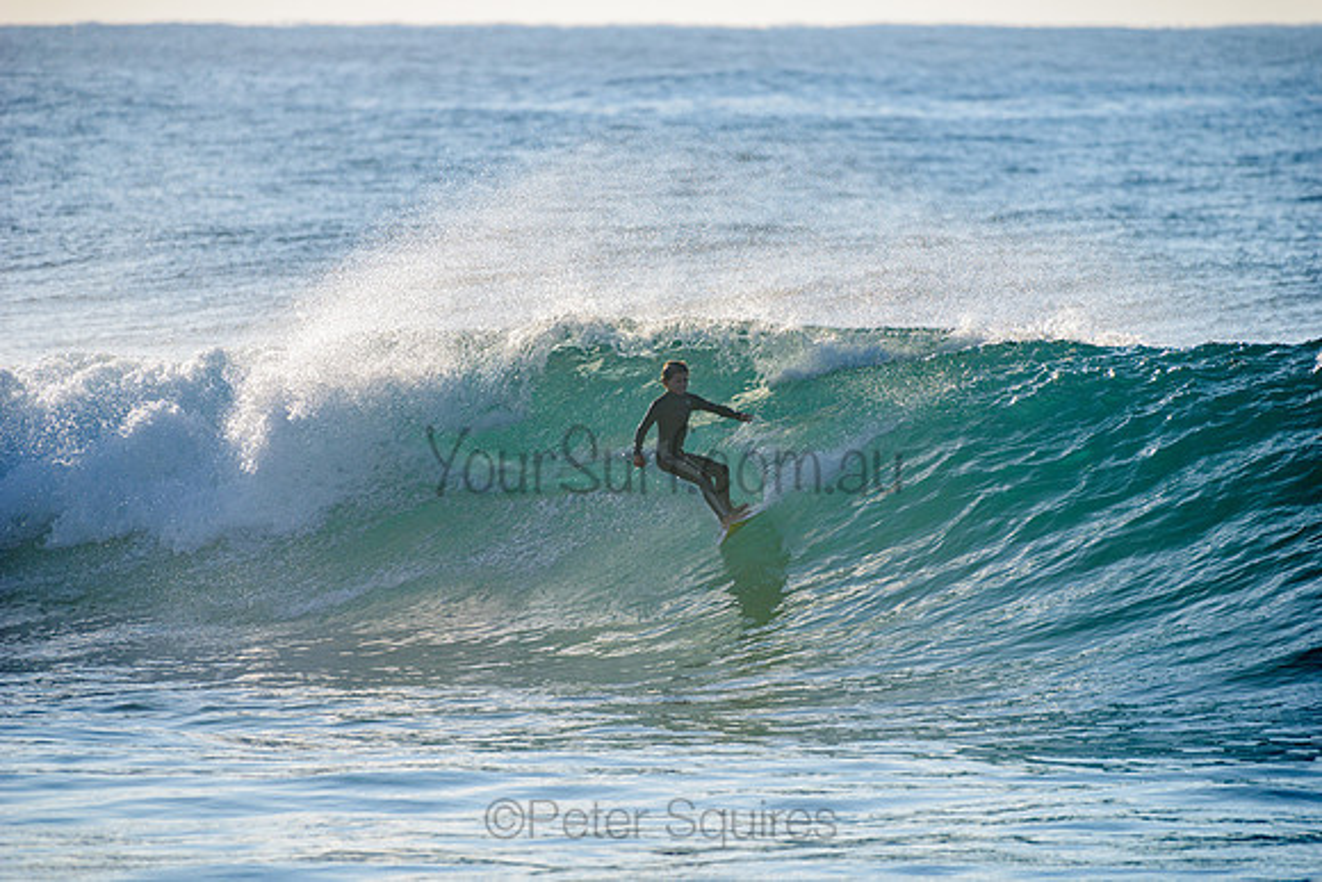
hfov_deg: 4.1
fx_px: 18365
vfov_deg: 2.8
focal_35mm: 500
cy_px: 441
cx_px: 661
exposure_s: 1/2000
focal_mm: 500
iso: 140
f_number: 5.6
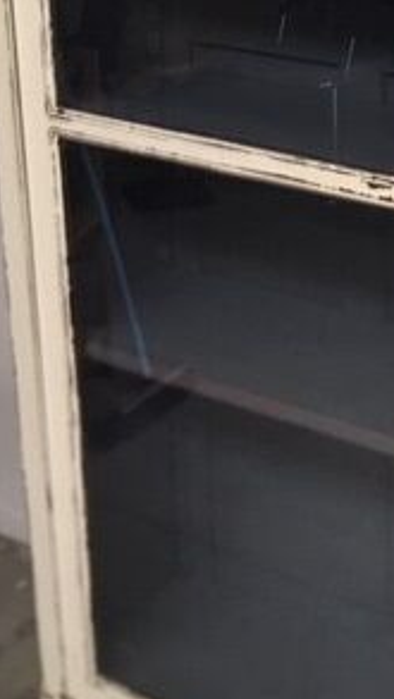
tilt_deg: -14.2
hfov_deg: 16.5
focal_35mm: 69
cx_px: 509
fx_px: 1280
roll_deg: -2.3
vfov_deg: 29.6
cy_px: 107
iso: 200
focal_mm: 4.15
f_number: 2.2
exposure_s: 1/20
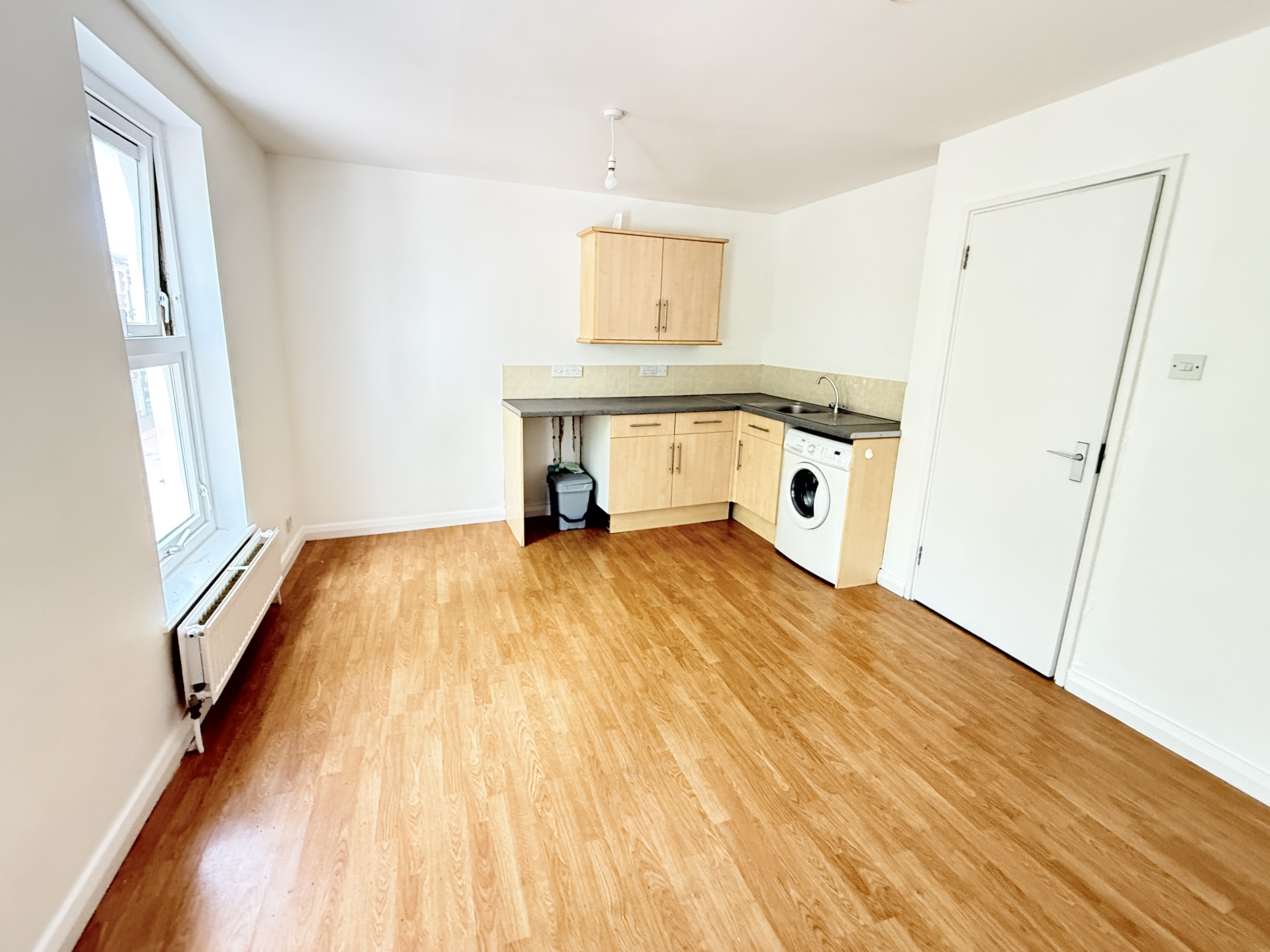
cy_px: 446
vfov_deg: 81.6
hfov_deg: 98.1
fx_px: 550
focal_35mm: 15
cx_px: 607
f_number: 2.2
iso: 500
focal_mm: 2.22
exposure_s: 1/60
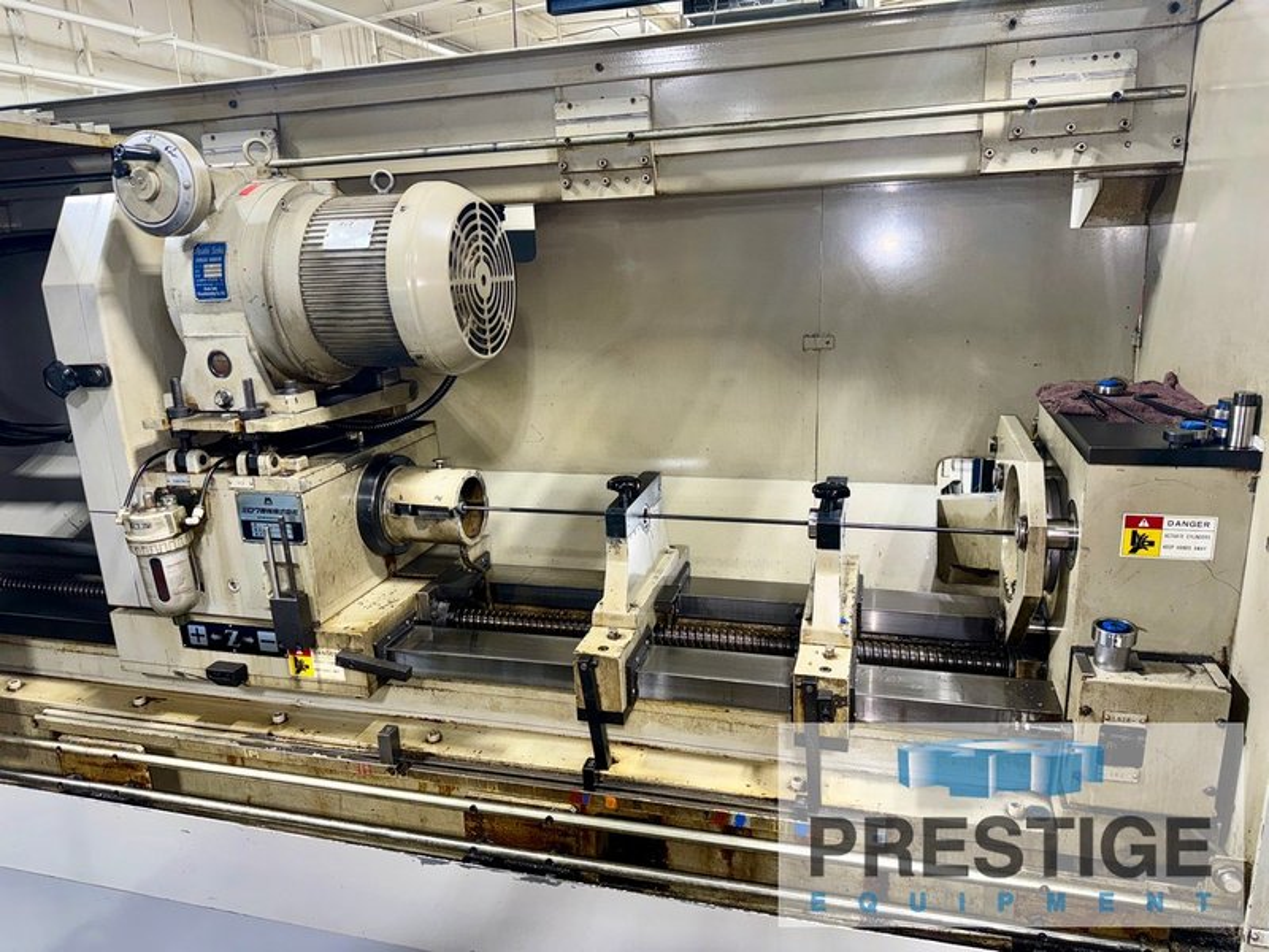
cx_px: 634
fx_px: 880
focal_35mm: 24
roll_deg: +2.4
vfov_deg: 56.8
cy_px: 476
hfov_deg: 71.6
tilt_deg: -16.3
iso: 50
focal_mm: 6.76
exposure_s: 1/31
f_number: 1.78
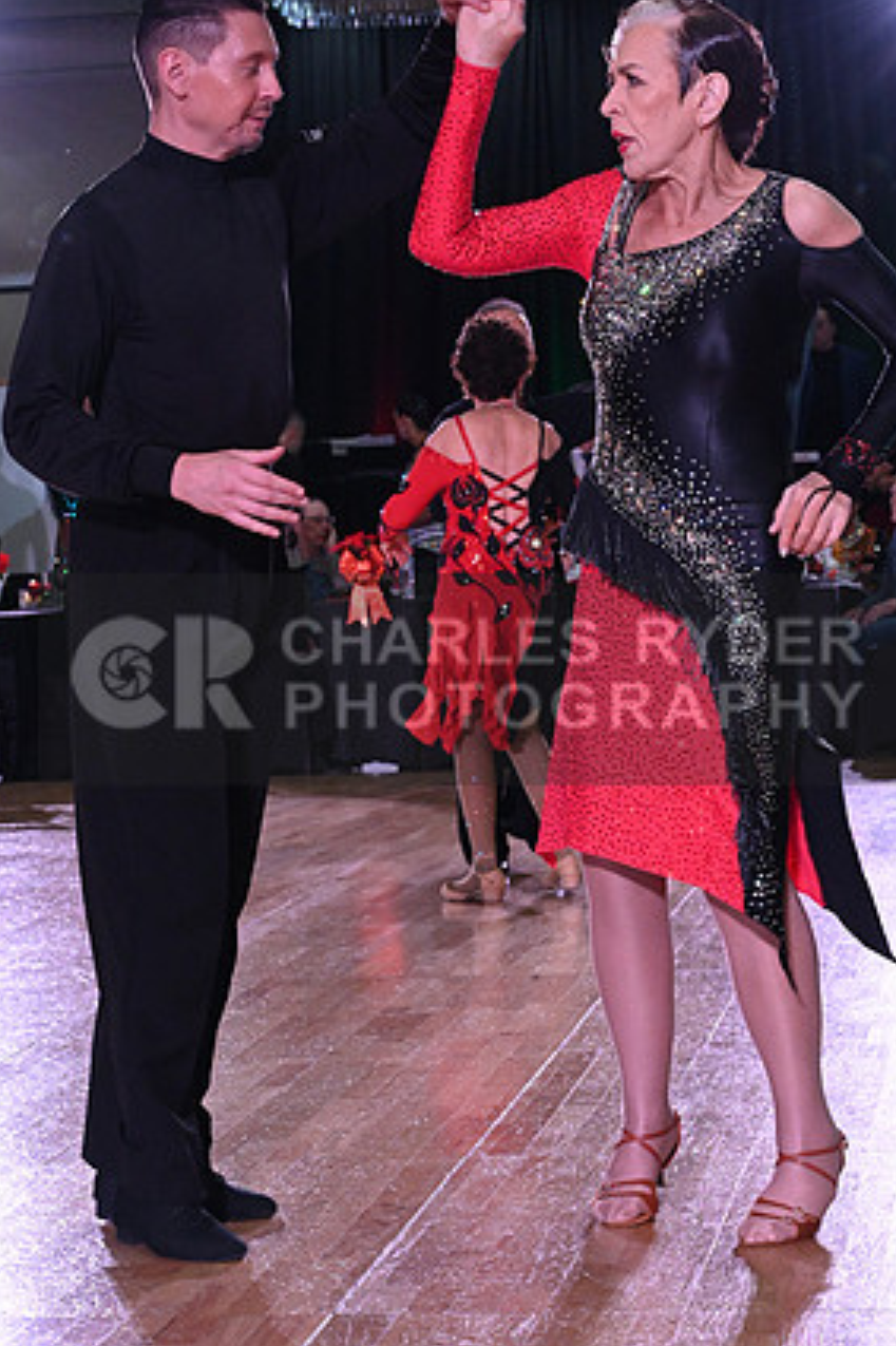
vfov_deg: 23.7
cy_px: 681
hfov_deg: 15.9
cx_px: 476
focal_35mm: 86
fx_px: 3213
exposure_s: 1/320
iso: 5000
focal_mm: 63
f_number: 8
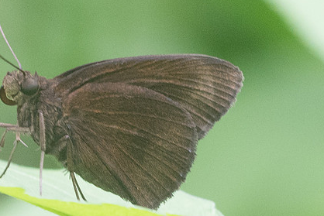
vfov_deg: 1.2
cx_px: 167
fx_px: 10173
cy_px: 163
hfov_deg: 1.8
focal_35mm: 1130
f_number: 6.3
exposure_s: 1/250
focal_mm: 150
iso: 800
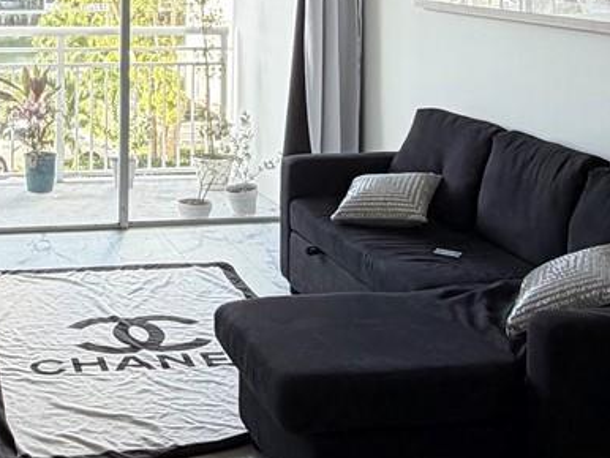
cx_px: 107
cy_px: -74
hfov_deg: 32.2
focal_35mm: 58
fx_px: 1023
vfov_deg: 23.4
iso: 80
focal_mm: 2.22
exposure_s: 1/121
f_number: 2.2
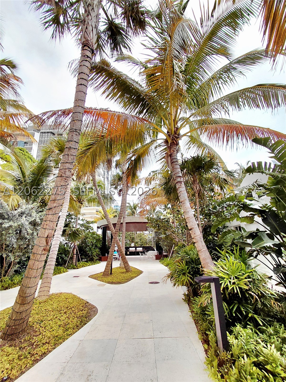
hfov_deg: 78.1
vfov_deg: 94.5
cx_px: 143
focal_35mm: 16
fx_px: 176
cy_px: 191
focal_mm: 1.64
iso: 40
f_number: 2.2
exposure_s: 1/909
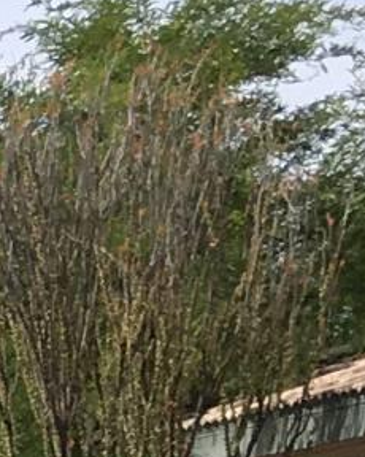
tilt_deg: -3.5
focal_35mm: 295
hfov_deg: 4.2
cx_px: -1787
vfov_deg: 6.3
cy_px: 1096
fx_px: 3988
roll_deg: -1.3
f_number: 2.2
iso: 25
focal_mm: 4.15
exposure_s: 1/1538
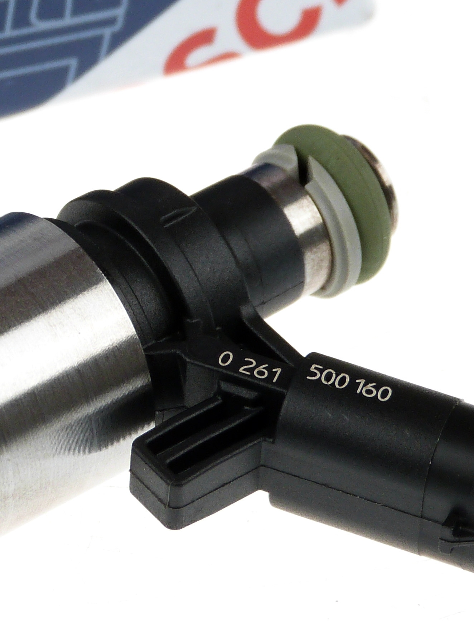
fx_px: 6207
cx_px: -63
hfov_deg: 4.4
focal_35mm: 340
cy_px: 344
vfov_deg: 5.8
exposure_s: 1/100
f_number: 3.7
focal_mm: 26.8
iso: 100
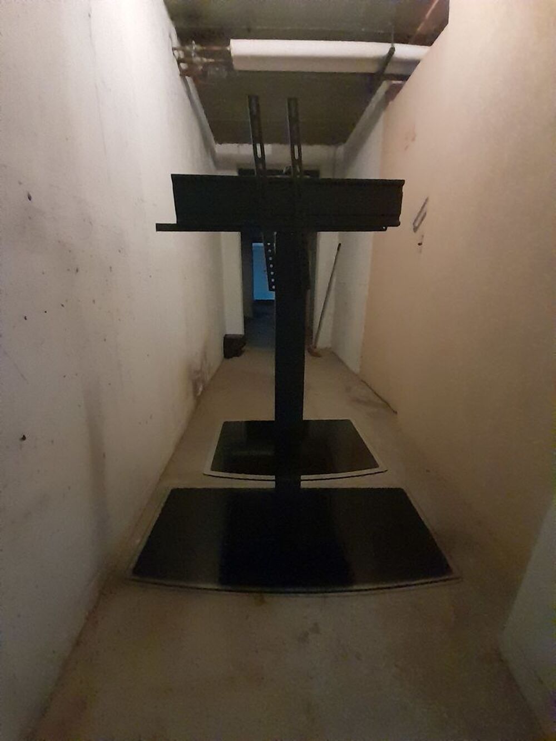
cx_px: 278
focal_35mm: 13
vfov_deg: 106.2
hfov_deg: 89.9
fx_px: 278
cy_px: 370
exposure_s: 1/9
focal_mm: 1.13
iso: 1000
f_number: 2.2
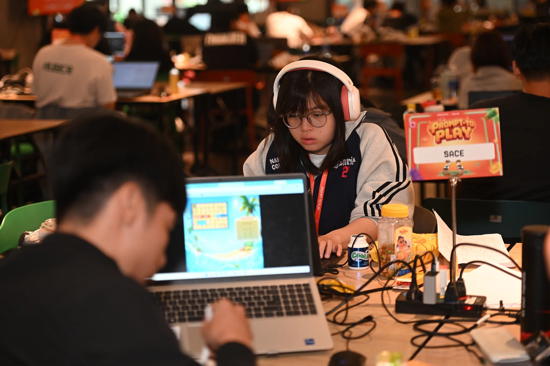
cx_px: 275
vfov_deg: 16.1
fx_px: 1298
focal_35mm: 85
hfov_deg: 23.9
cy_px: 183
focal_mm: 85
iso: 1000
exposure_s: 1/200
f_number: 2.8
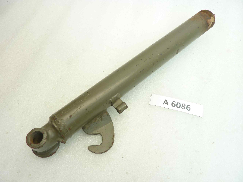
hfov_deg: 69.4
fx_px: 175
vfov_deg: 54.9
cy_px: 91
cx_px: 122
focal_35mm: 25
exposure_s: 1/15
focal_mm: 4.1
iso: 80
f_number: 3.3
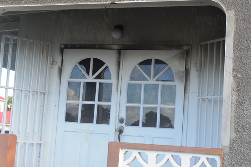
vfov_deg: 22.6
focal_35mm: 60
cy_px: 84
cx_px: 126
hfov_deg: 33.4
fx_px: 418
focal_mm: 40
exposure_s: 1/80
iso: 400
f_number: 9
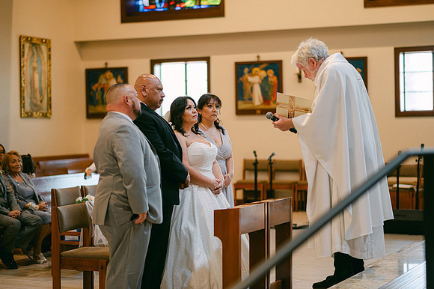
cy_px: 144
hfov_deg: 23.9
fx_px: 1024
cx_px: 217
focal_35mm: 85
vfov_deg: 16.1
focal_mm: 85
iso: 200
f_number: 1.8
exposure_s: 1/125
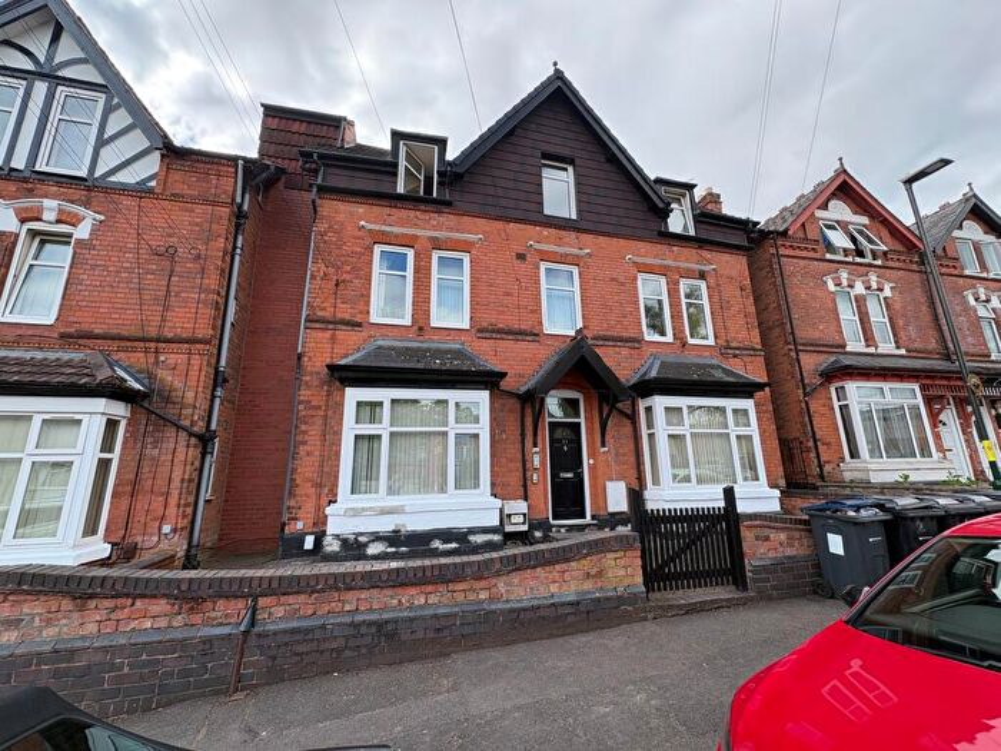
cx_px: 500
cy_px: 376
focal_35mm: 14
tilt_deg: +14.2
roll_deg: +1.3
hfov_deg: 102.1
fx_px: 405
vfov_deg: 85.7
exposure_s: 1/552
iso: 40
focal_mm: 2.22
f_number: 2.2
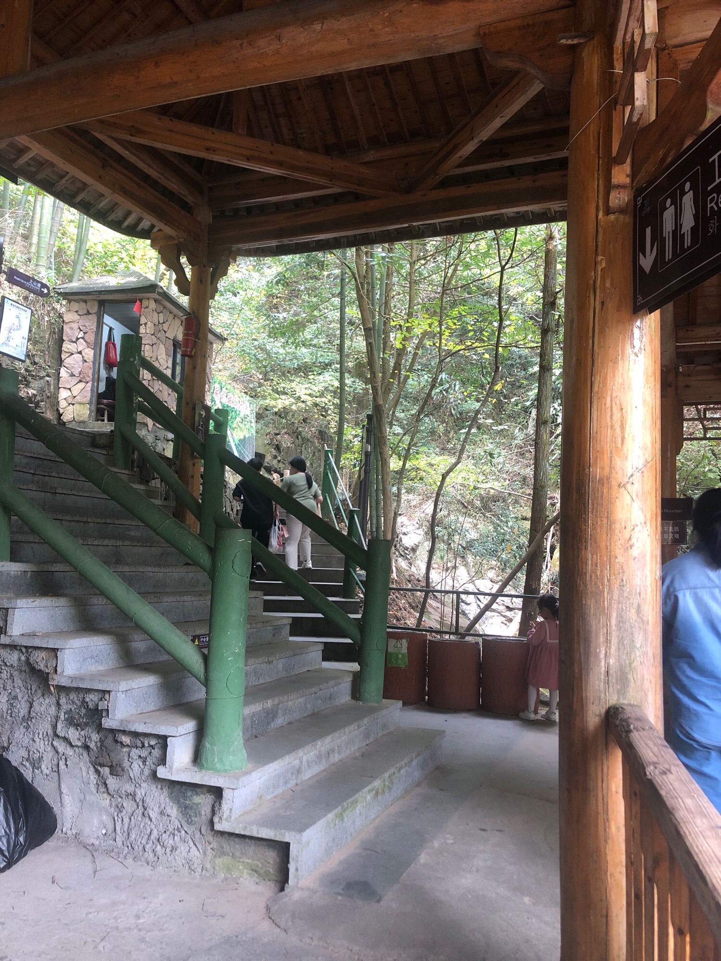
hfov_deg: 49.7
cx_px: 360
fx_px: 778
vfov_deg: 63.4
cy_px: 480
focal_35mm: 28
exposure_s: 1/15
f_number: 1.8
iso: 40
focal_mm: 3.99
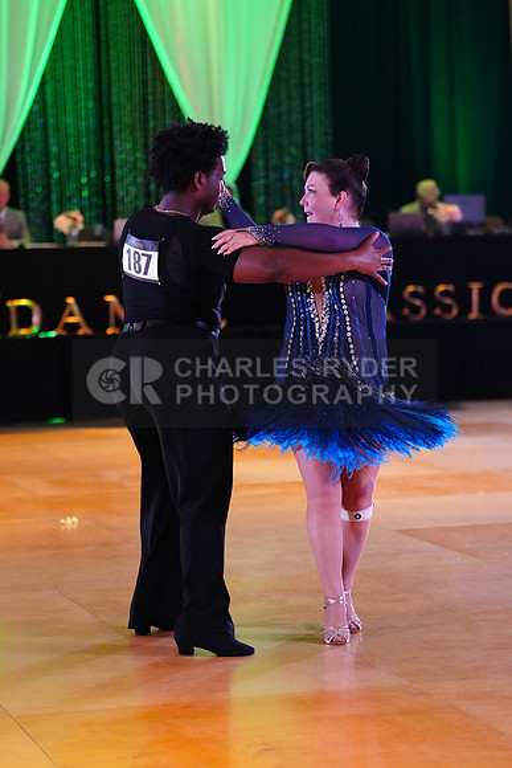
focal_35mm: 104
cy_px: 384
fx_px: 2217
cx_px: 256
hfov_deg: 13.2
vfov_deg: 19.6
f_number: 2.8
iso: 5000
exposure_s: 1/400
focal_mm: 104
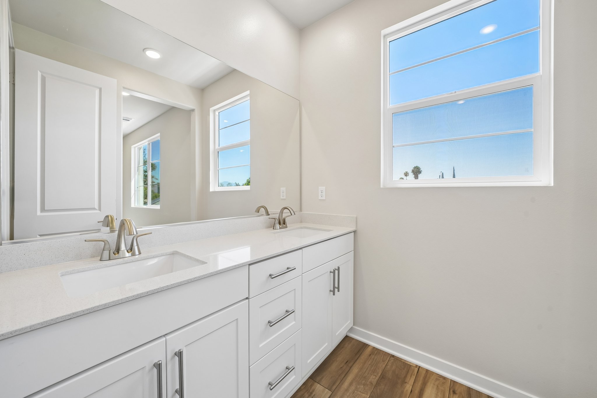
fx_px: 216
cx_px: 298
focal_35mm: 13
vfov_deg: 85.4
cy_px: 199
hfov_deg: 108.3
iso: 125
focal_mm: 13
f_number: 8
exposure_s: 1/30
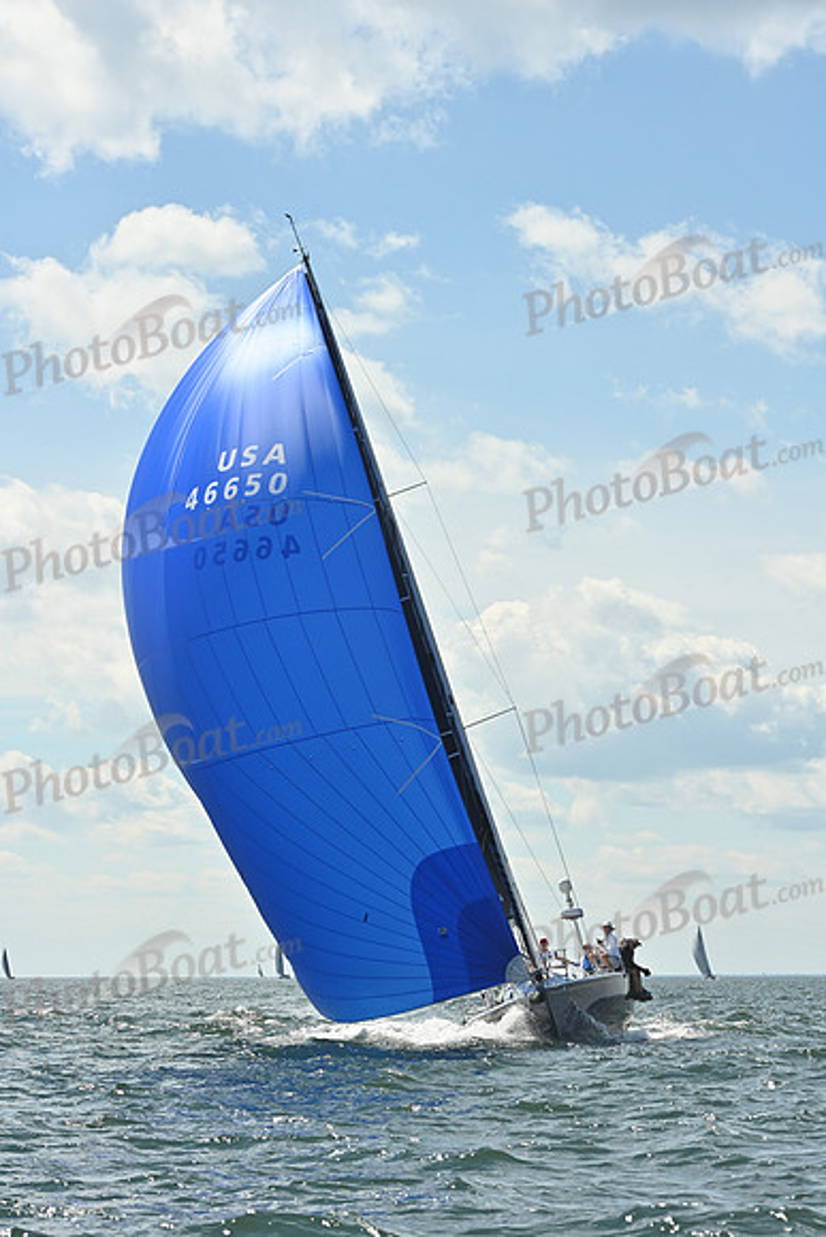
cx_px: 413
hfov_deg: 13.4
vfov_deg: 20.0
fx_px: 3508
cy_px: 618
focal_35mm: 102
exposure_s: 1/1000
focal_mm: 102
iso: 250
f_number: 10
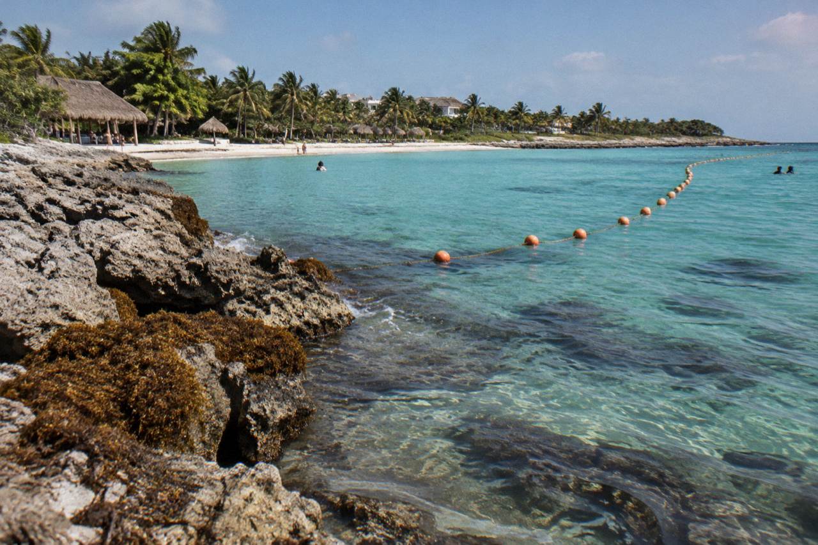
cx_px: 409
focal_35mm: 35
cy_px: 272
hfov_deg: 54.4
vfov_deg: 37.8
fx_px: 795
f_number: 11
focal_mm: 35
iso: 400
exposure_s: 1/250
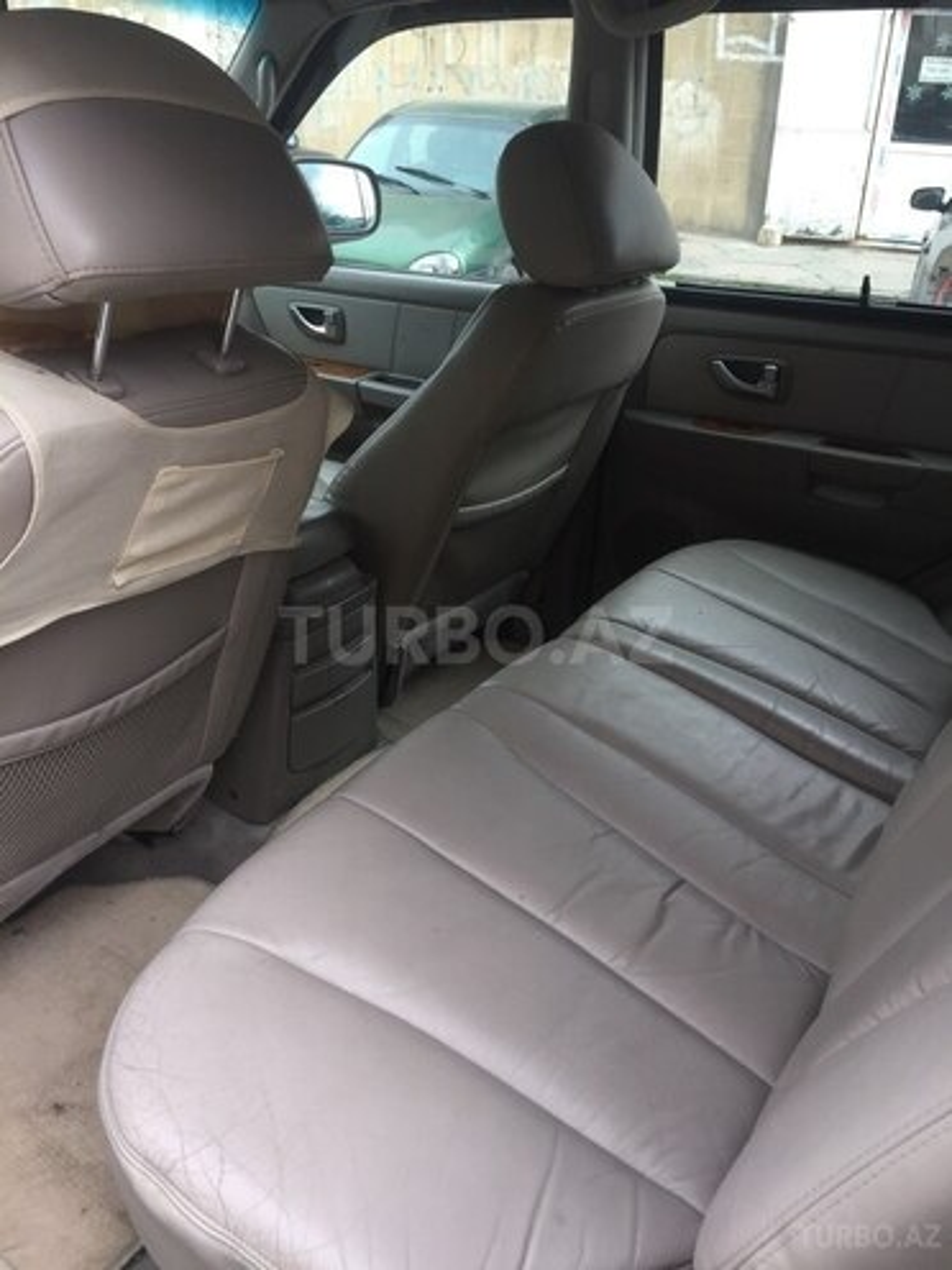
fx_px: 1063
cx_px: 476
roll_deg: -2.8
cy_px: 635
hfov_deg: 48.2
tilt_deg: -25.9
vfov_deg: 61.7
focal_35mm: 29
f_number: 2.2
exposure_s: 1/100
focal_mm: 4.15
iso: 50
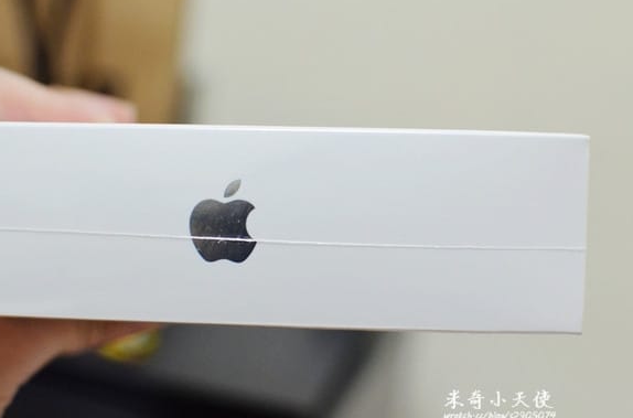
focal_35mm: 59
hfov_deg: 34.3
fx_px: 1027
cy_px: 210
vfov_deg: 23.0
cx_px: 300
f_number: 3.2
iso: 1600
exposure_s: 1/125
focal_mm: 35
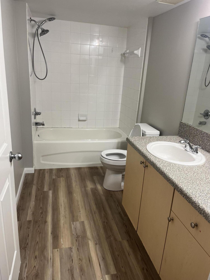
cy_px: 140
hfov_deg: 53.1
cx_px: 105
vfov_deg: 67.3
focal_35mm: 26
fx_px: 210
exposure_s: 1/120
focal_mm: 5.1
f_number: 1.6
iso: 100
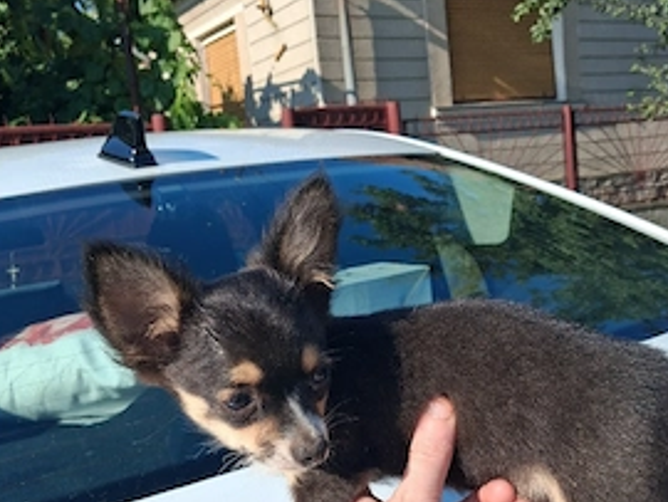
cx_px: 334
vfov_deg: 35.2
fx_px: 773
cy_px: 378
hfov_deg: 46.8
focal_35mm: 40
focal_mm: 4
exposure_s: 1/556
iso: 25
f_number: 1.8
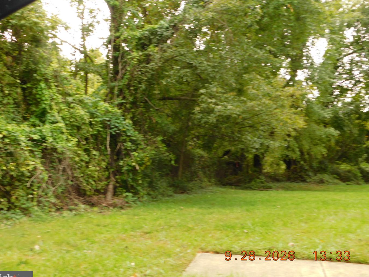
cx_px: 180
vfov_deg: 37.7
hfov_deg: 49.0
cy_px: 140
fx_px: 405
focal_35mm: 38
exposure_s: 1/100
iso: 125
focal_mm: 6.3
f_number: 3.5
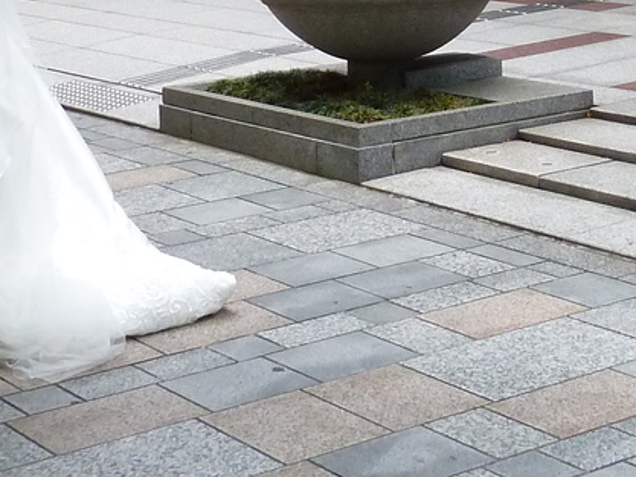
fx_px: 1764
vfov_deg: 14.7
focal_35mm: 96
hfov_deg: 20.3
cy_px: -157
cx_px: 442
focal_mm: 4.1
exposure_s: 1/250
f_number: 3.3
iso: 200
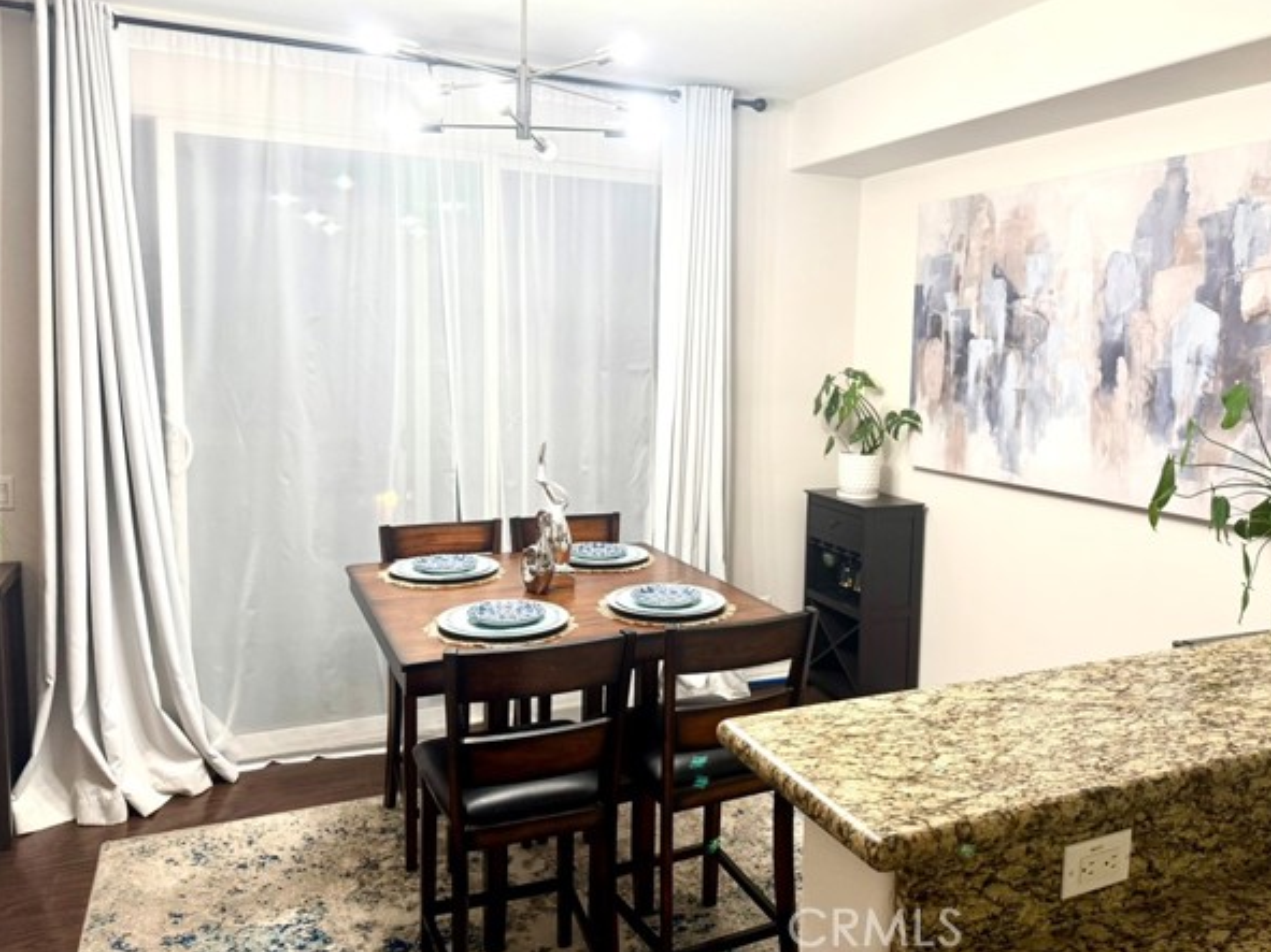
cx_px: 682
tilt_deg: -6.7
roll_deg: -1.6
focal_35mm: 26
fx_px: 954
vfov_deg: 53.0
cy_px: 443
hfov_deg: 67.2
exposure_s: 1/120
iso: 160
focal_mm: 6.76
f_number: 1.78
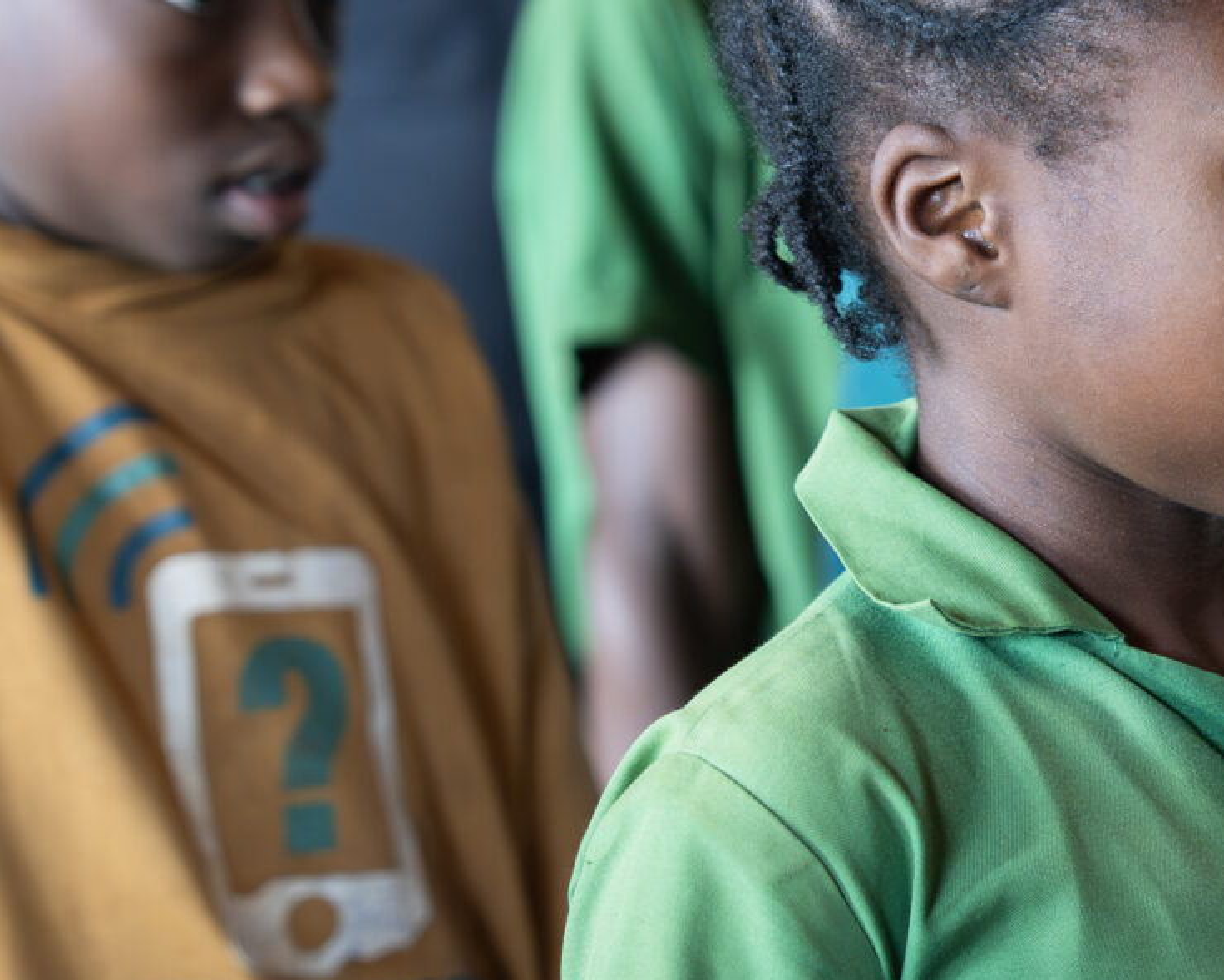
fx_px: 7210
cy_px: 408
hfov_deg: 9.5
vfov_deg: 7.8
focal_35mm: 199
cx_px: 1595
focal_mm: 61
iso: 1250
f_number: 2.8
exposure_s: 1/200
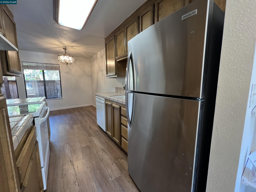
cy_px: 96
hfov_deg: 106.2
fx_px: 96
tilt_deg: -7.4
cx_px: 128
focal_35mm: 13
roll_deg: +0.2
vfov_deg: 89.9
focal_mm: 1.57
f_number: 1.8
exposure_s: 1/60
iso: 250
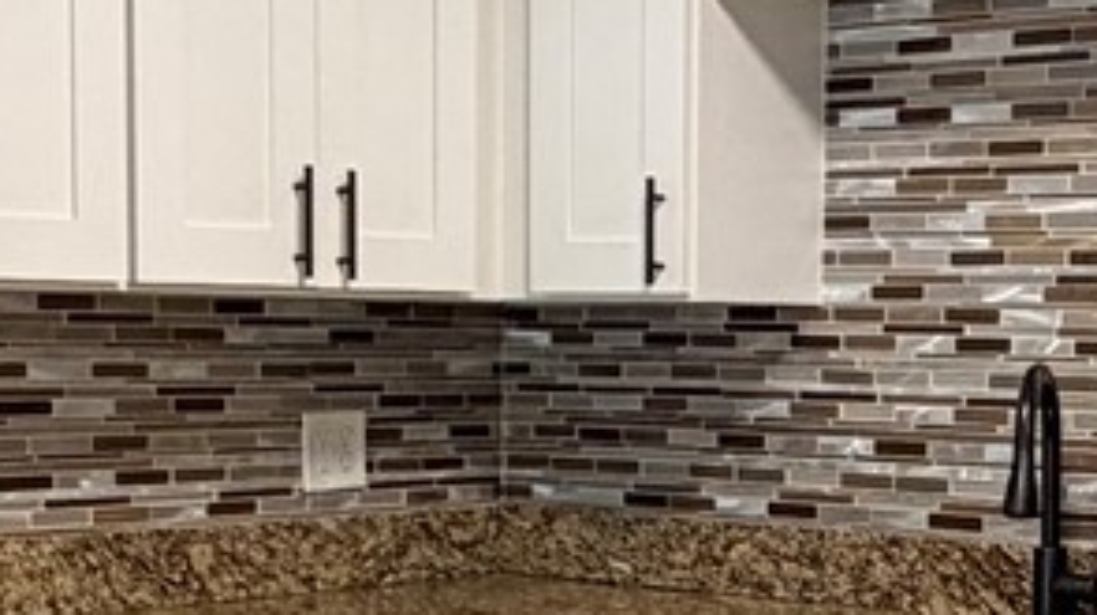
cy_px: 548
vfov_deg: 14.4
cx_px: 847
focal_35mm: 83
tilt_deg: -5.3
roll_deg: -1.1
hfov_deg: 25.3
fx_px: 2413
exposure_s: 1/60
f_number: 2.2
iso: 160
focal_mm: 2.22
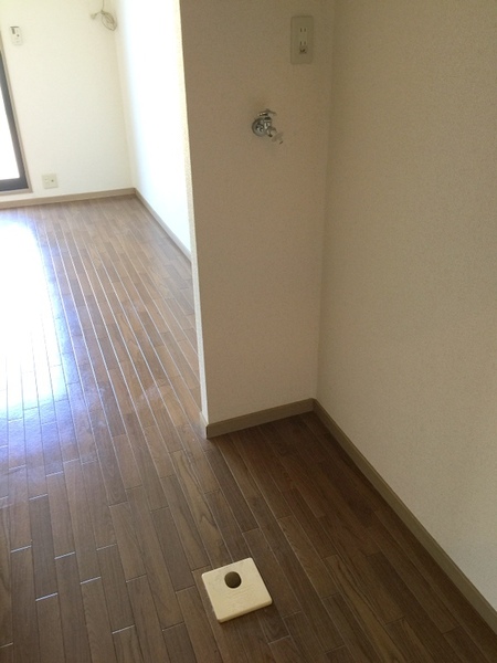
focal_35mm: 29
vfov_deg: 61.7
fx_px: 555
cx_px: 248
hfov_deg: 48.2
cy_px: 332
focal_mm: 4.15
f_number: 2.2
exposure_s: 1/15
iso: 32
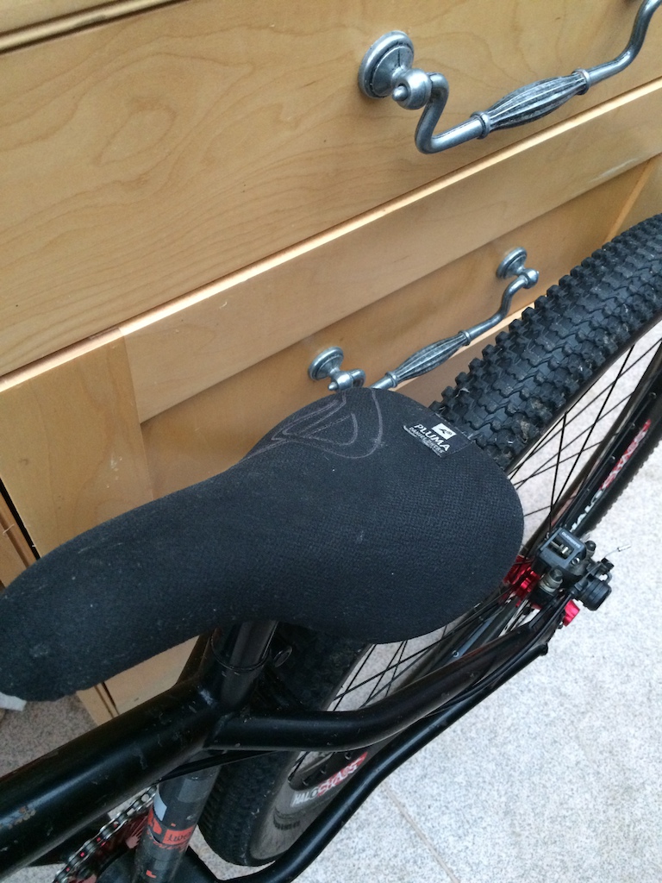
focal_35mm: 29
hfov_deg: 48.2
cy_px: 442
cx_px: 331
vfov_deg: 61.7
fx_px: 739
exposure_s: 1/30
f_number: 2.2
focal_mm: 4.15
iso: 320
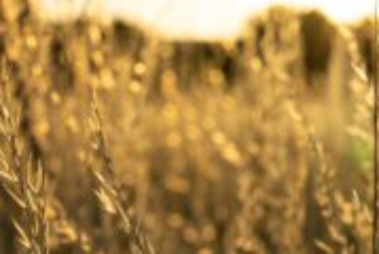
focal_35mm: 200
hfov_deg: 10.2
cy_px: 46
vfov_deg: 6.9
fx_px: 2109
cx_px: 368
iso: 100
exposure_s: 1/500
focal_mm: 35
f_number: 8
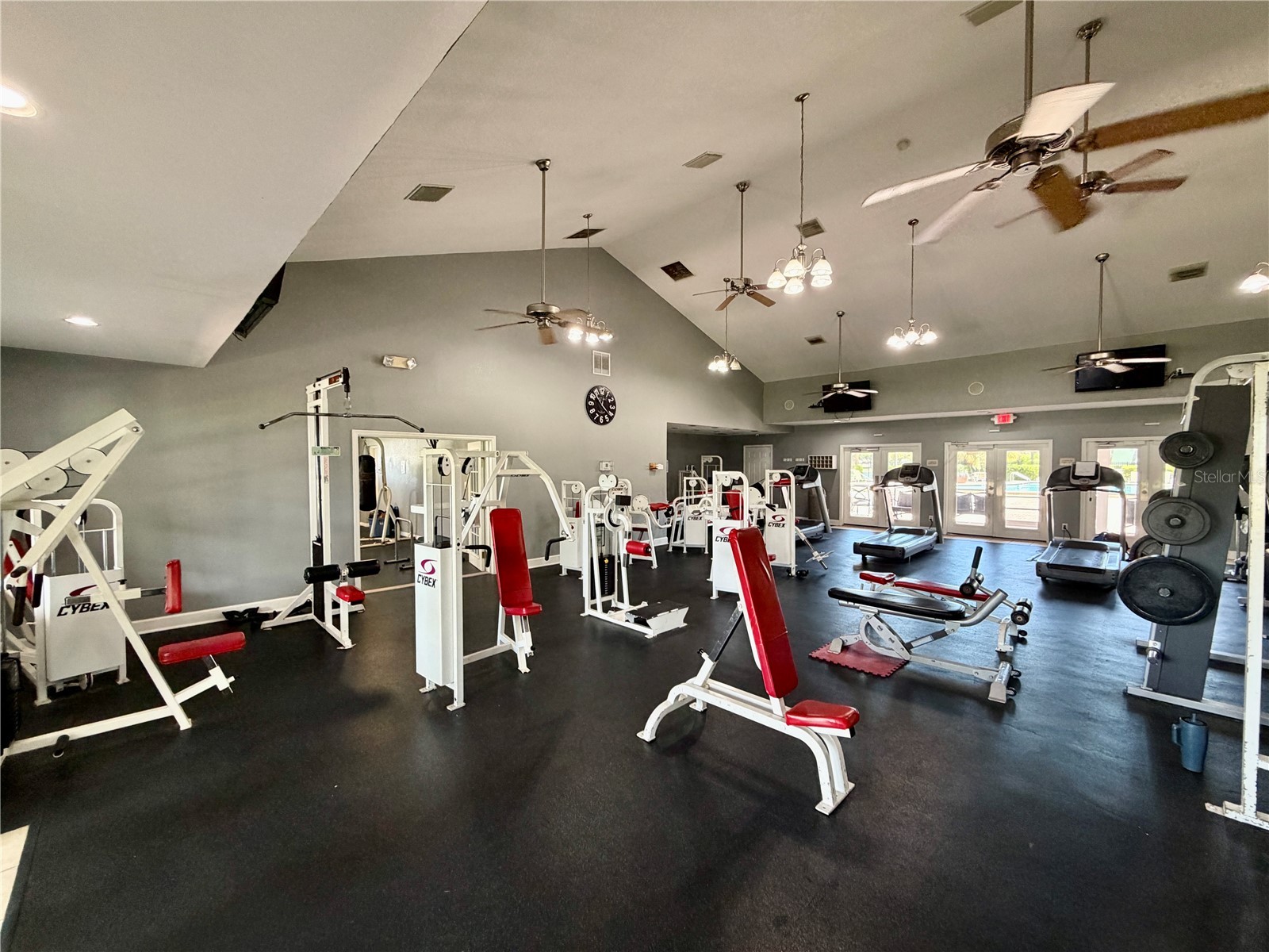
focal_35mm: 14
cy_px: 476
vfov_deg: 85.7
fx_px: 513
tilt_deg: -0.4
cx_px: 634
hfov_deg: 102.1
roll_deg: +0.5
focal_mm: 2.22
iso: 320
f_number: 2.2
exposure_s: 1/60
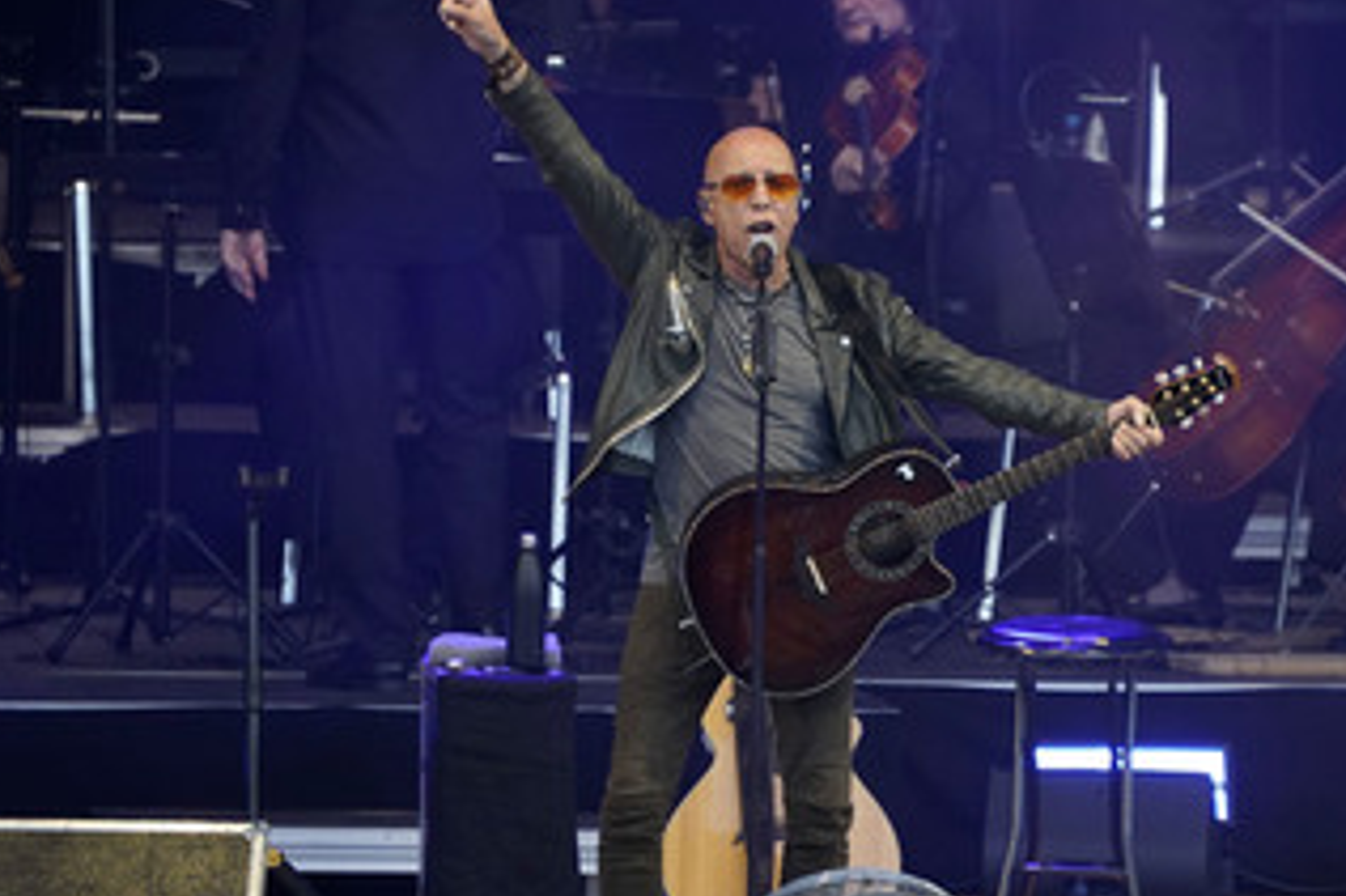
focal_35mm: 853
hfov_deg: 2.4
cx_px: 754
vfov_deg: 1.6
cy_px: 459
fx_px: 31875
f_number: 6.3
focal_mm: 600
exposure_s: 1/500
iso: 2500
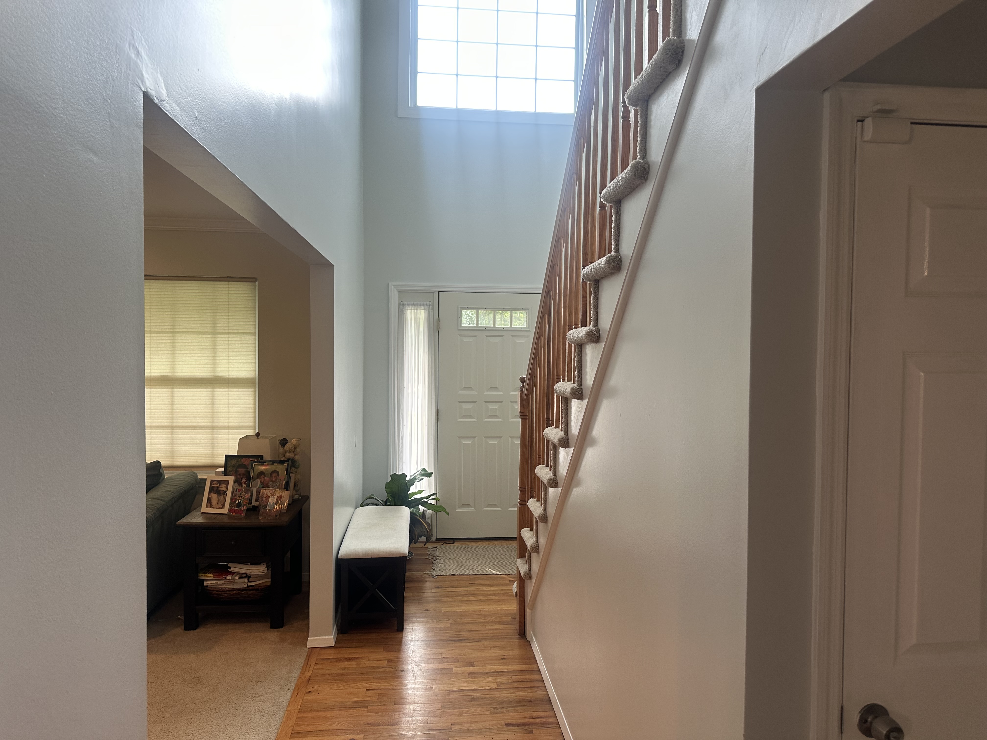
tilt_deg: -2.5
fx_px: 684
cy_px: 370
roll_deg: -1.8
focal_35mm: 24
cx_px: 494
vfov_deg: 56.8
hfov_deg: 71.6
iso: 125
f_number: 1.78
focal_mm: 6.86
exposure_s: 1/120
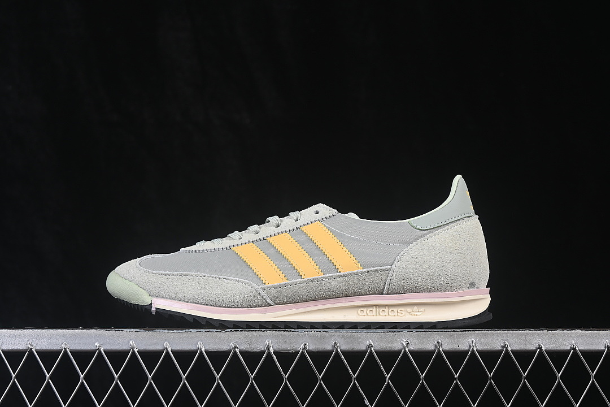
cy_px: 204
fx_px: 1271
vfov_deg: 18.2
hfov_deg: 27.0
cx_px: 305
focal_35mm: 75
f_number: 8
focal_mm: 50
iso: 160
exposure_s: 1/80
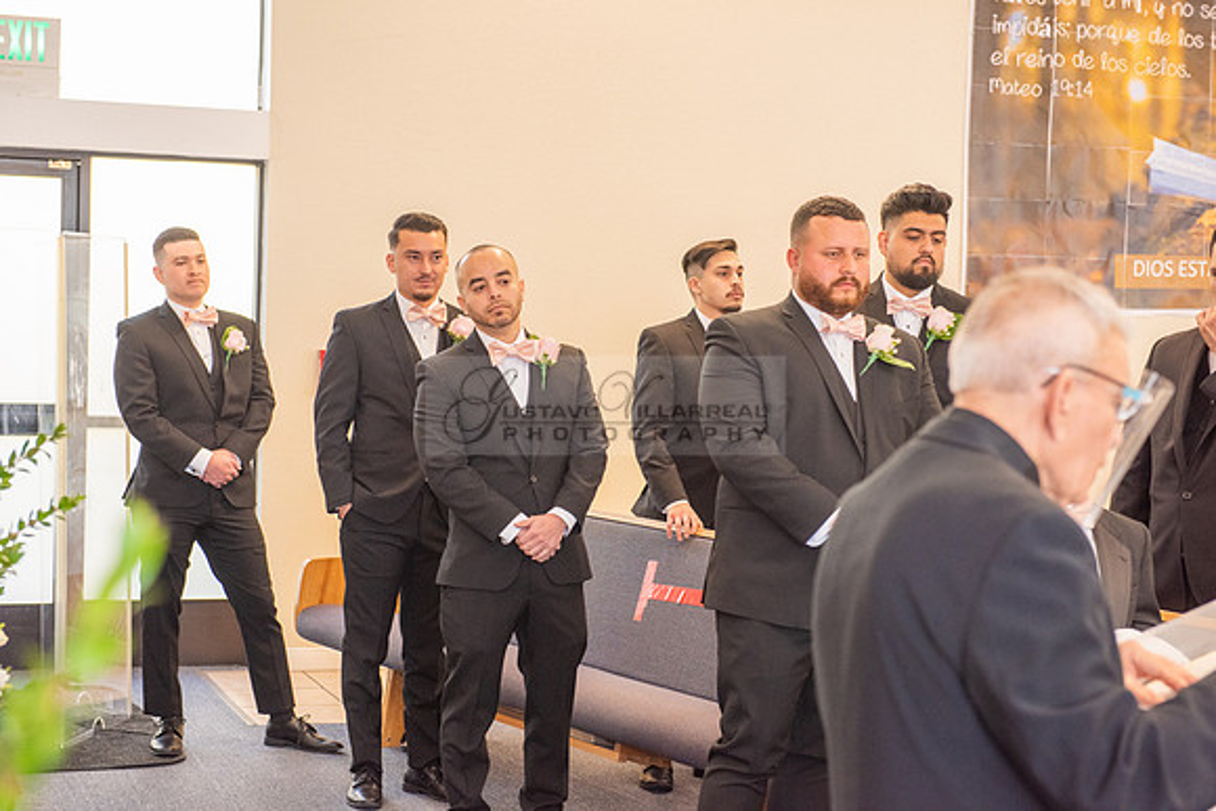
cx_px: 608
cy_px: 406
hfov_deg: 28.8
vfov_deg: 19.5
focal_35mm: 70
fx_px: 2365
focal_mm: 70
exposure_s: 1/100
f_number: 5
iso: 1250
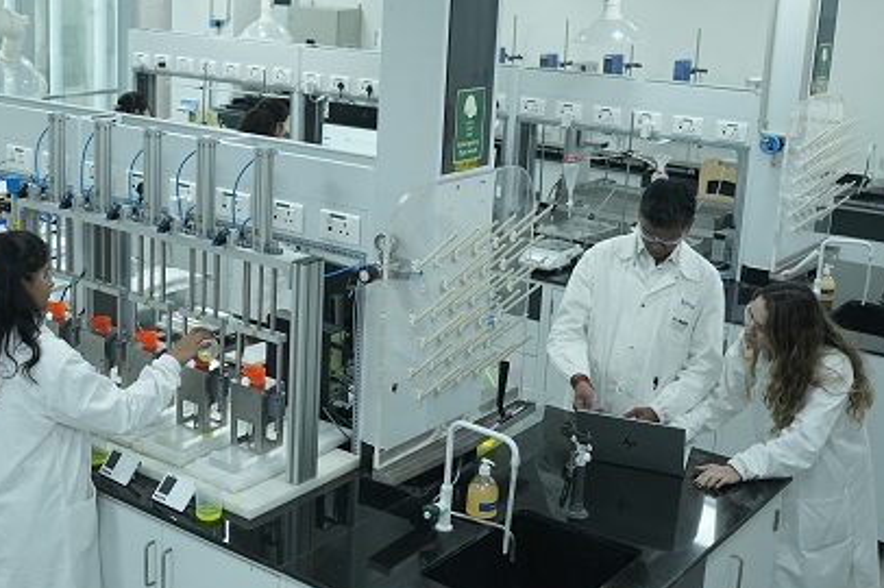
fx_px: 1227
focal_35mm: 50
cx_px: 281
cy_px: 222
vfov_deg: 26.9
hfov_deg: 39.1
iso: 2000
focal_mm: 29
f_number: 5
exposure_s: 1/160
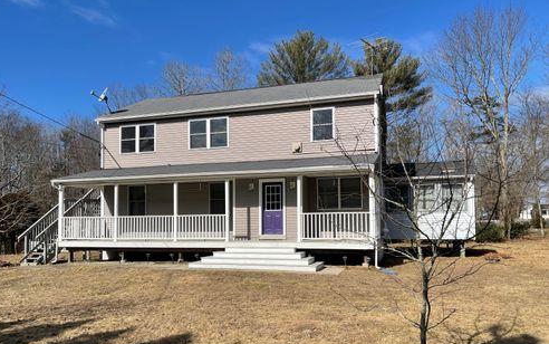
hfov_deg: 66.4
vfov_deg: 44.3
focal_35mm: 28
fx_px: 419
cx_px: 271
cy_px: 207
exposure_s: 1/5917
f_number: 1.6
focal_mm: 5.1
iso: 32
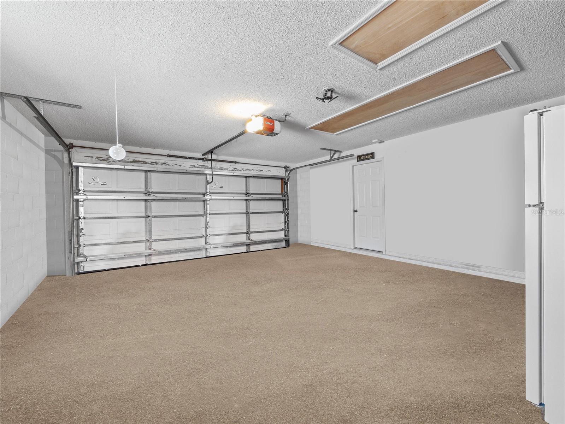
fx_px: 229
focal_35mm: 14
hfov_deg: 102.1
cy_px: 212
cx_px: 282
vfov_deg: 85.7
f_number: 8
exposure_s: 1
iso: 800
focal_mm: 7
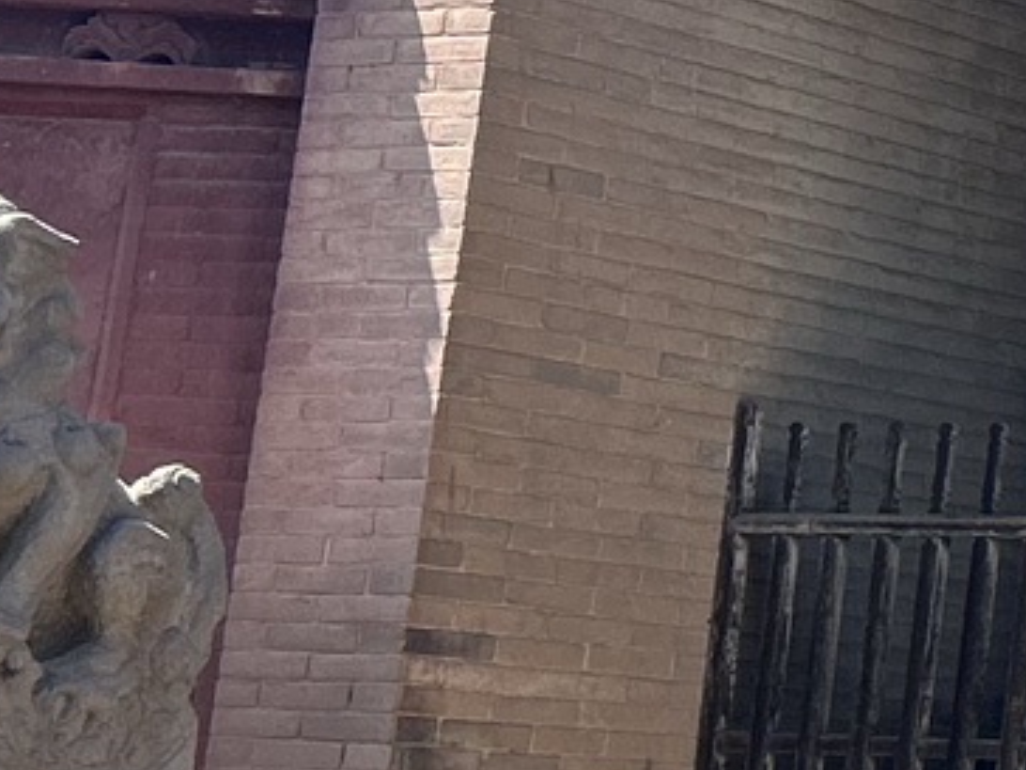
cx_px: 2461
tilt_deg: +11.4
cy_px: -17
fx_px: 4238
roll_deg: -2.5
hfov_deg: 11.4
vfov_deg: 10.3
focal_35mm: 143
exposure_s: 1/1058
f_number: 1.5
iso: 50
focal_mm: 5.7
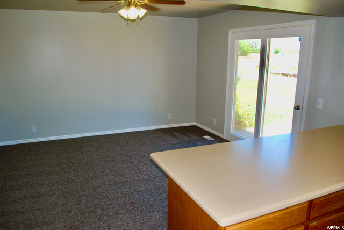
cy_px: 115
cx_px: 172
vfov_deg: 48.0
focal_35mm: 27
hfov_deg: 67.3
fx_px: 258
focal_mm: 18
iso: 200
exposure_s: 1/125
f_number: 3.5
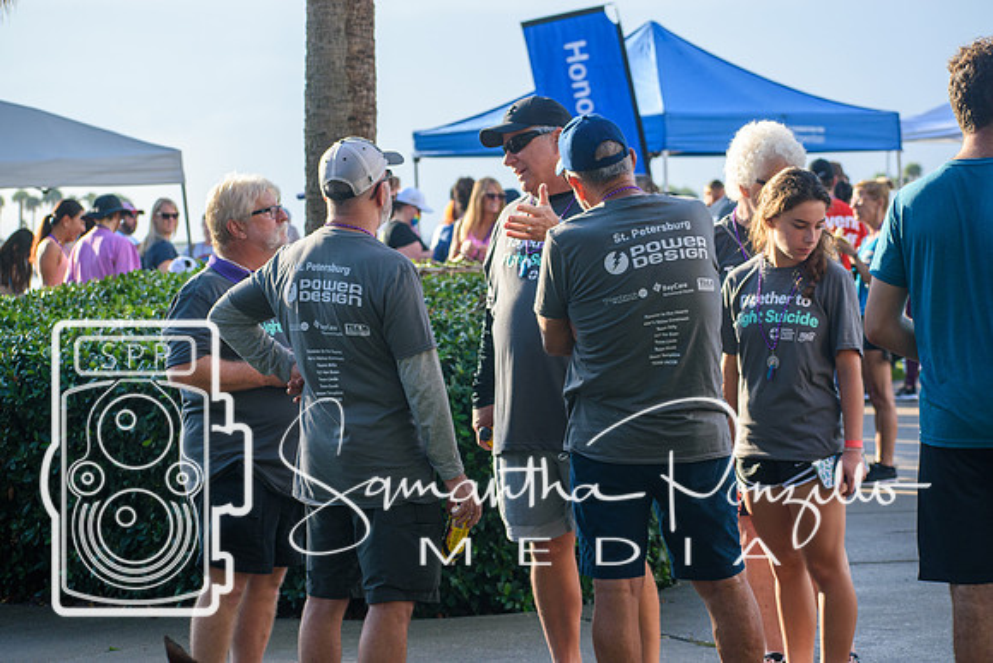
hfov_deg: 16.6
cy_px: 332
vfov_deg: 11.2
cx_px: 496
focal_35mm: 123
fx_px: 3393
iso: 220
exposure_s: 1/500
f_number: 5.6
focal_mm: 82
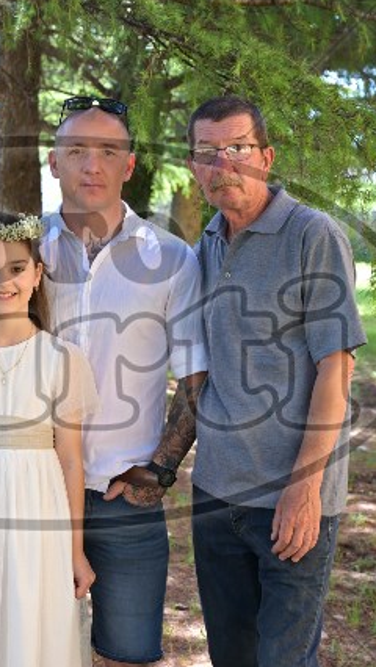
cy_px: 334
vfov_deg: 25.6
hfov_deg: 14.5
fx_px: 1469
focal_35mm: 83
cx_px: 49
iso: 640
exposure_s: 1/160
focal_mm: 52
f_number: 5.6
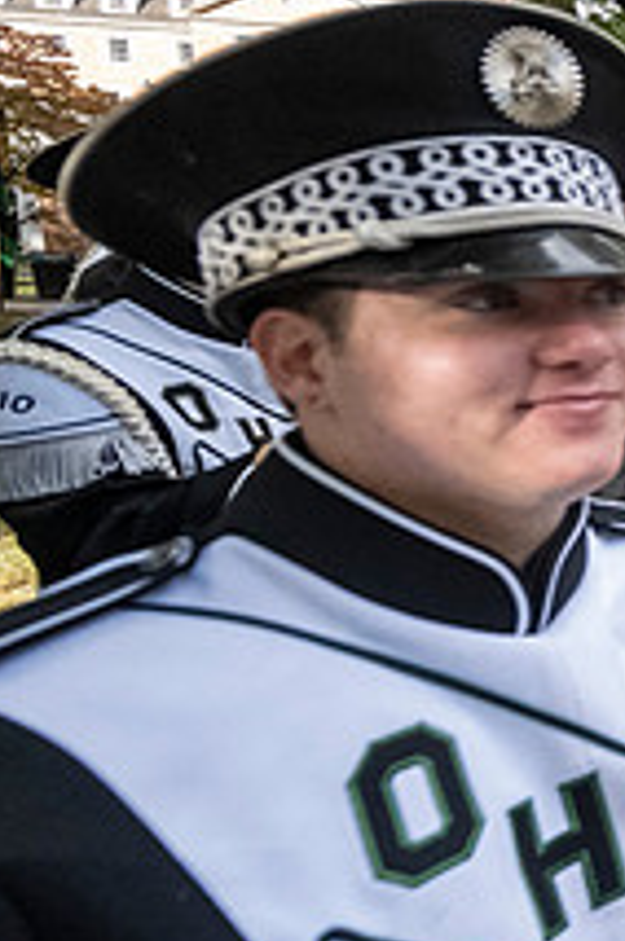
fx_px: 993
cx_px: 1232
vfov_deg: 50.2
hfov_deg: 19.7
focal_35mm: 38
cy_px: 345
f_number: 4
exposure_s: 1/4000
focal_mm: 14
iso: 5000
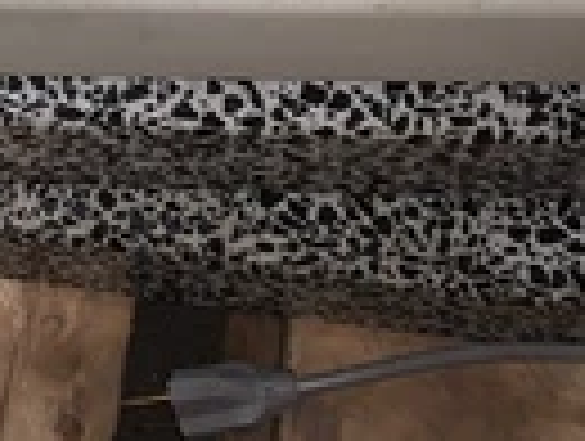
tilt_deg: -57.8
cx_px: -202
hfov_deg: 21.7
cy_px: -162
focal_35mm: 80
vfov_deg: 17.2
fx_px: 1354
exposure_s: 1/6
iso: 25
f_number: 1.8
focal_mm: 4.25
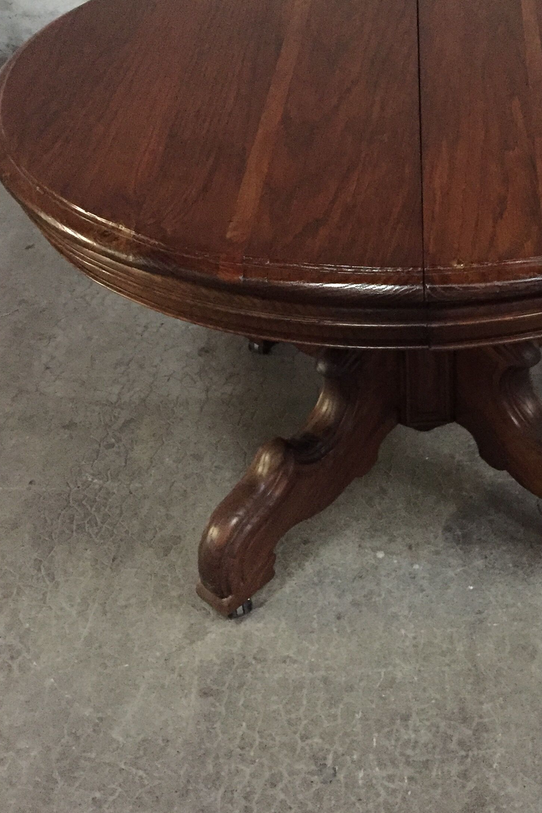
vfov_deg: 43.5
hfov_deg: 29.2
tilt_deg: -36.9
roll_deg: +1.1
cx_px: 426
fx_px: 1016
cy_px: 362
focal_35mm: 45
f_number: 2.2
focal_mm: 4.15
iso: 640
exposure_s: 1/17
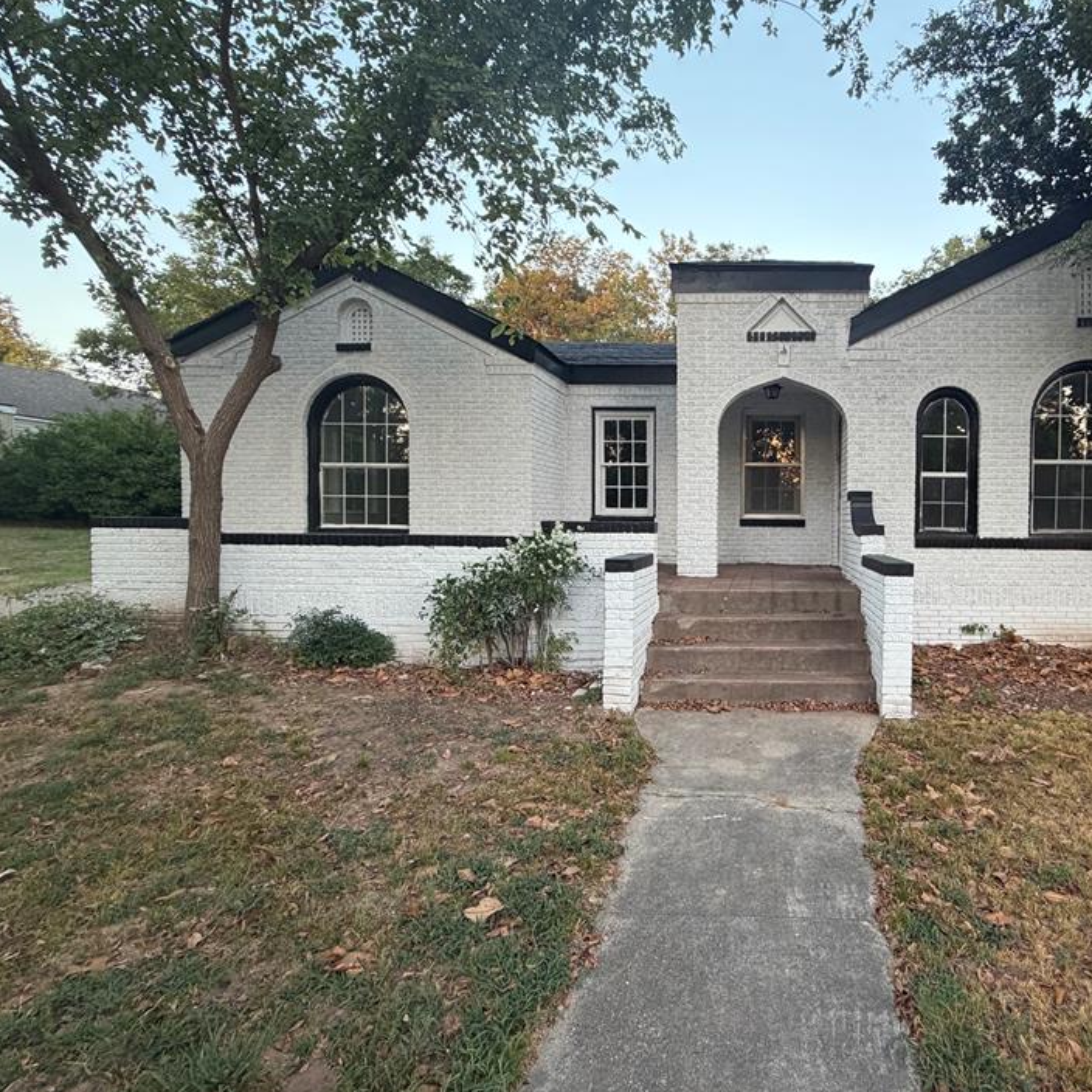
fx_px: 642
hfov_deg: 77.2
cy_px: 537
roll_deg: -0.5
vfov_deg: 80.7
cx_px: 757
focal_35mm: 18
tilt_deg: -2.1
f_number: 2.2
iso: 250
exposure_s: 1/121
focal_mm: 2.22
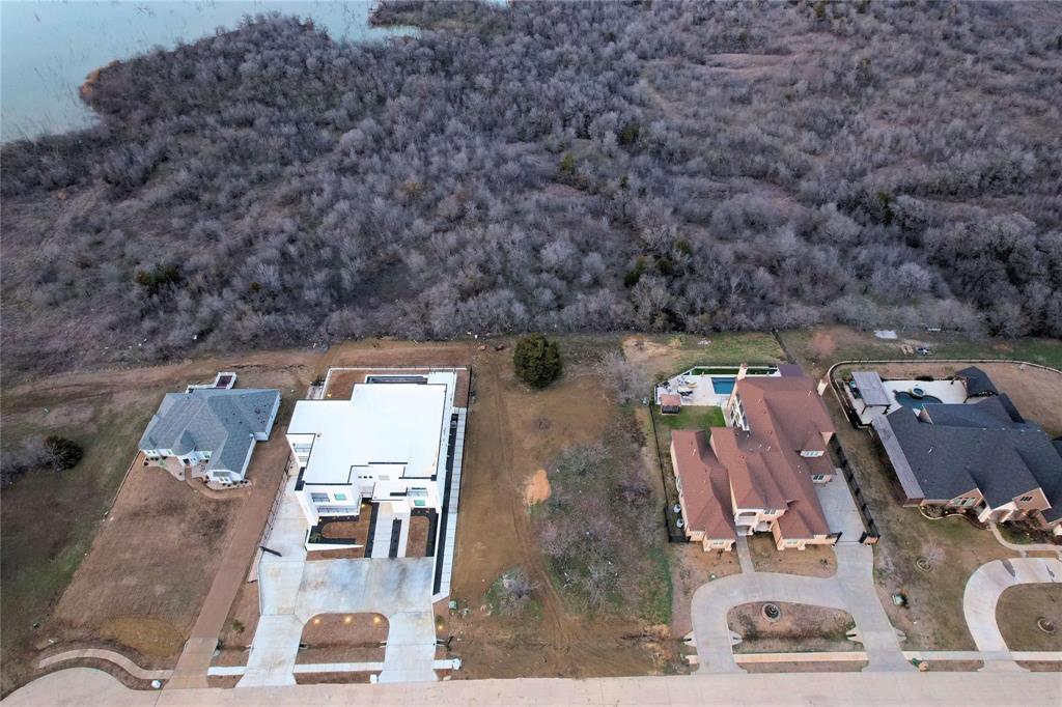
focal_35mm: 22
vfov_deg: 57.2
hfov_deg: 78.6
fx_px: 649
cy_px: 354
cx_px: 531
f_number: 2.8
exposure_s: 1/12.5
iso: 380
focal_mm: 8.38
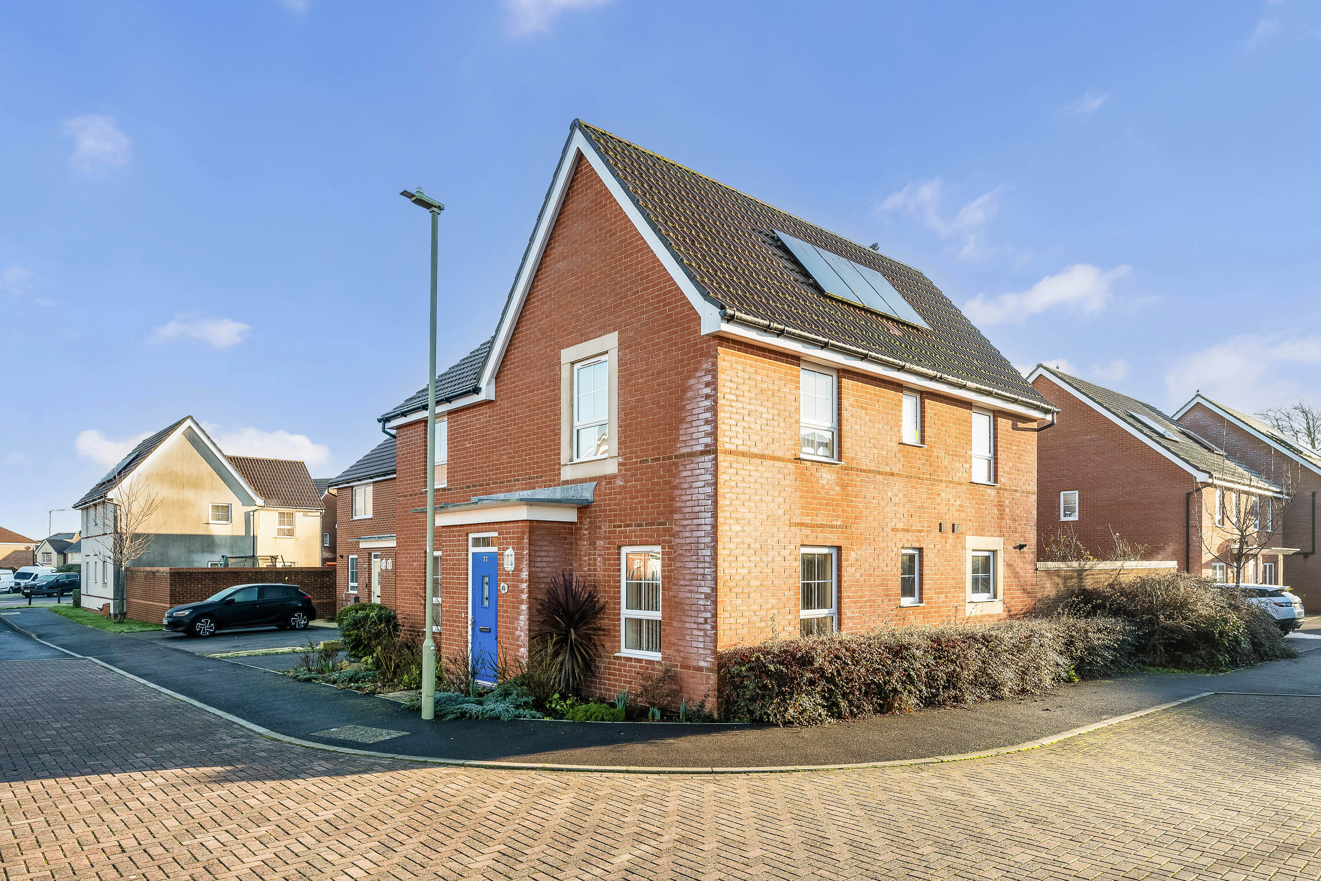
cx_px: 660
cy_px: 440
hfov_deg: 81.2
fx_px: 771
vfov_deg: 59.5
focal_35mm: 21
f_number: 8
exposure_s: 1/125
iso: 250
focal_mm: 21
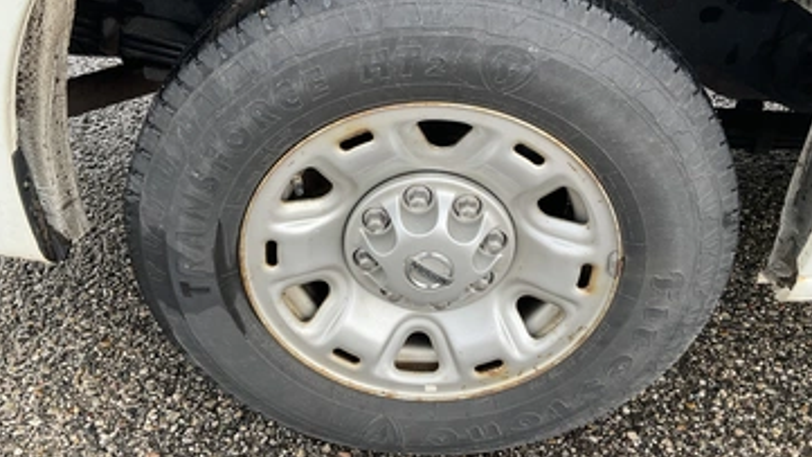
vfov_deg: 33.6
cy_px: 187
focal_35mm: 35
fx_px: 754
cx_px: 412
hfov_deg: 56.6
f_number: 1.8
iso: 32
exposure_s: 1/122
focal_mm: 3
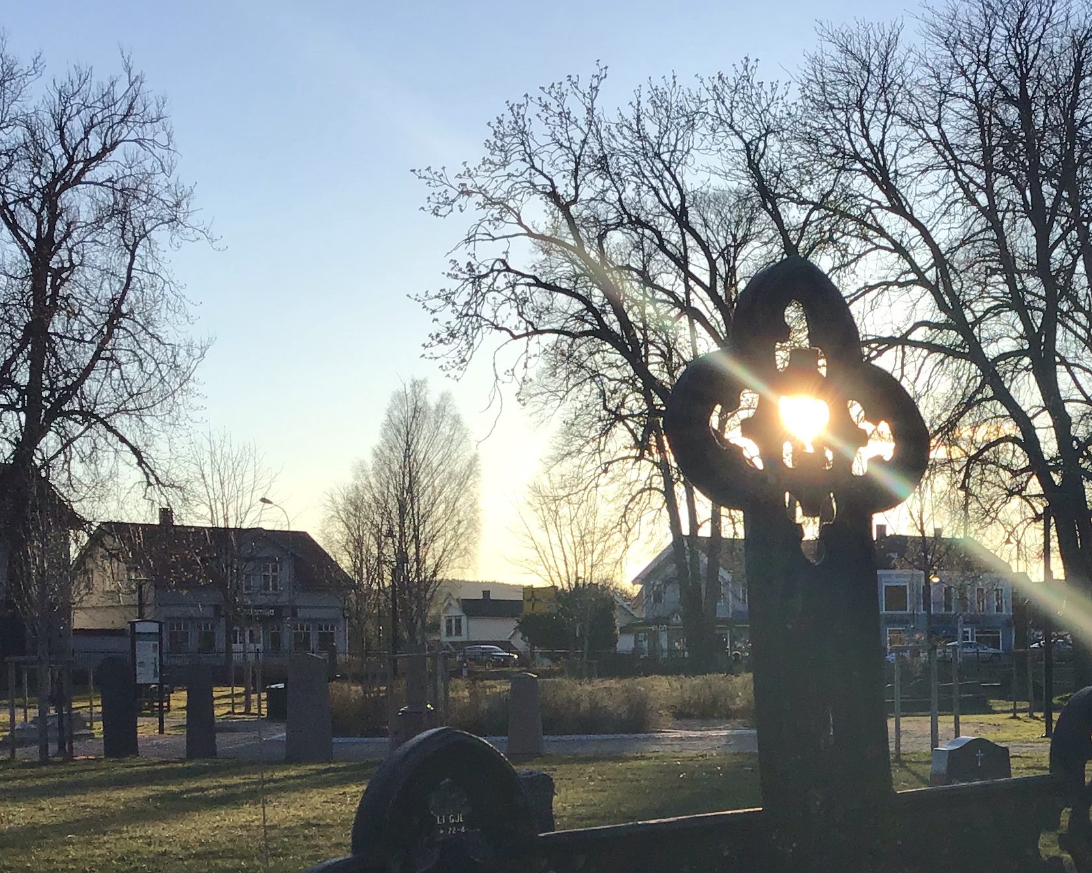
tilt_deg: -0.8
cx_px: 939
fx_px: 1907
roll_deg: +1.5
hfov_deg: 30.8
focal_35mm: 59
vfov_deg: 25.5
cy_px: 663
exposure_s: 1/1045
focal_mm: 3.3
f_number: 2.4
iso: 25
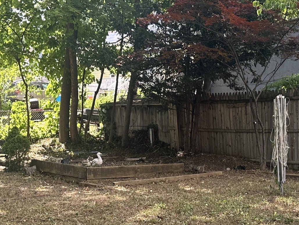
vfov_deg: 20.1
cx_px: 107
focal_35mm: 72
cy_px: 190
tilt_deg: -8.5
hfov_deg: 26.9
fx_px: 622
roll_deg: -0.1
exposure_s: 1/387
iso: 80
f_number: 1.78
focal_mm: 6.86
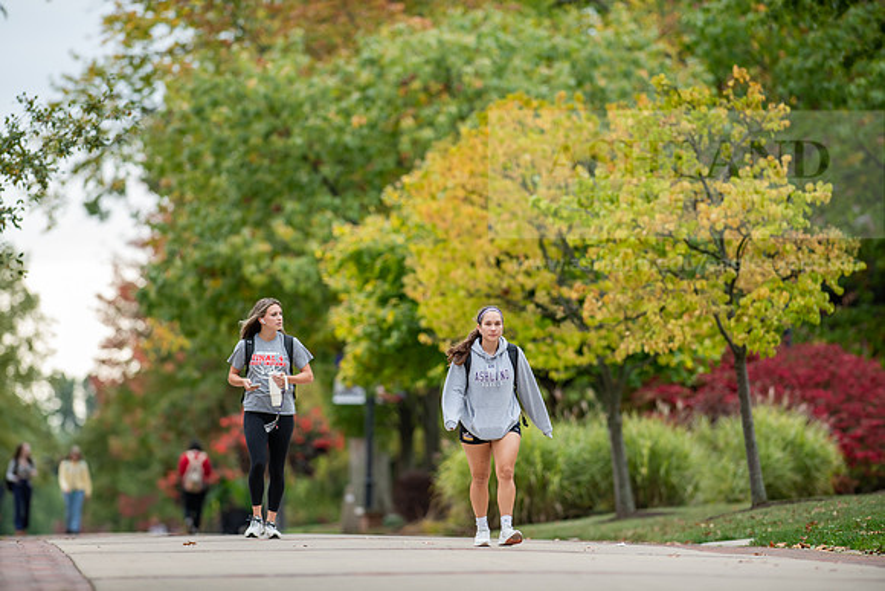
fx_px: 7376
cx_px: 442
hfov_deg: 6.9
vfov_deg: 4.6
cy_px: 296
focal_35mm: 300
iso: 250
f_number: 3.5
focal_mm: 300
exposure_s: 1/500
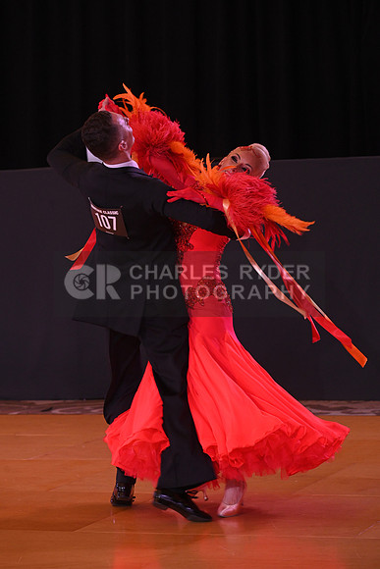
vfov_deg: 15.2
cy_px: 284
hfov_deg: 10.2
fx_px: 2136
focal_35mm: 135
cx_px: 190
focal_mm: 135
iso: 2500
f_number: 6.3
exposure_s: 1/200
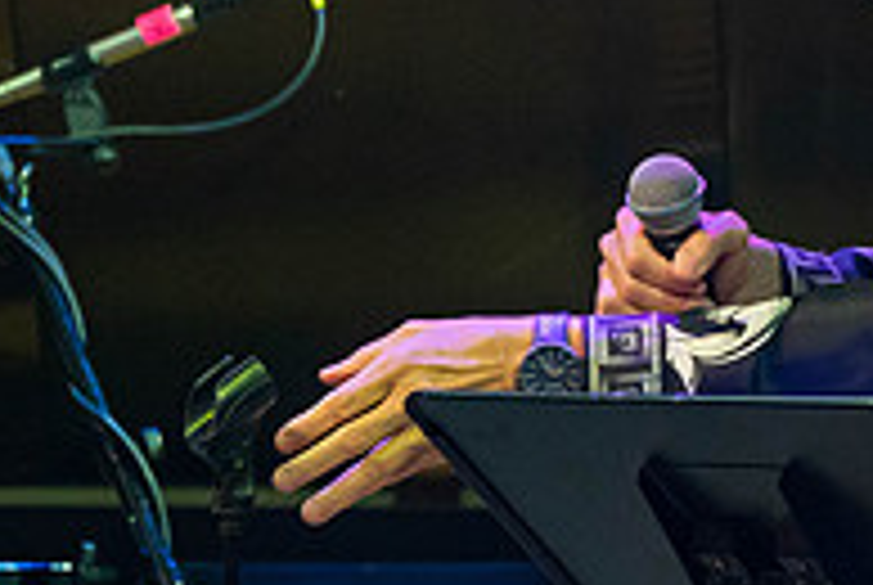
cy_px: 209
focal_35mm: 1436
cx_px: 972
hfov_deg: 1.4
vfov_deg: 1.0
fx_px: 34876
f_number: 6.3
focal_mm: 400
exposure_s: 1/250
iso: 3200
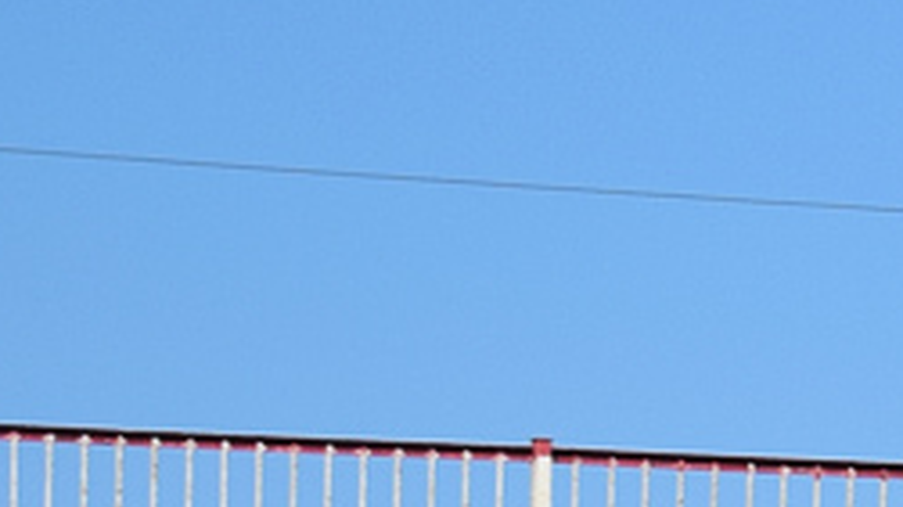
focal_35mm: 301
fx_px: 7205
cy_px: 1345
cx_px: 1961
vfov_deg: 3.9
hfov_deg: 6.9
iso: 100
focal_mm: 40
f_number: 5.6
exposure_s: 1/1000
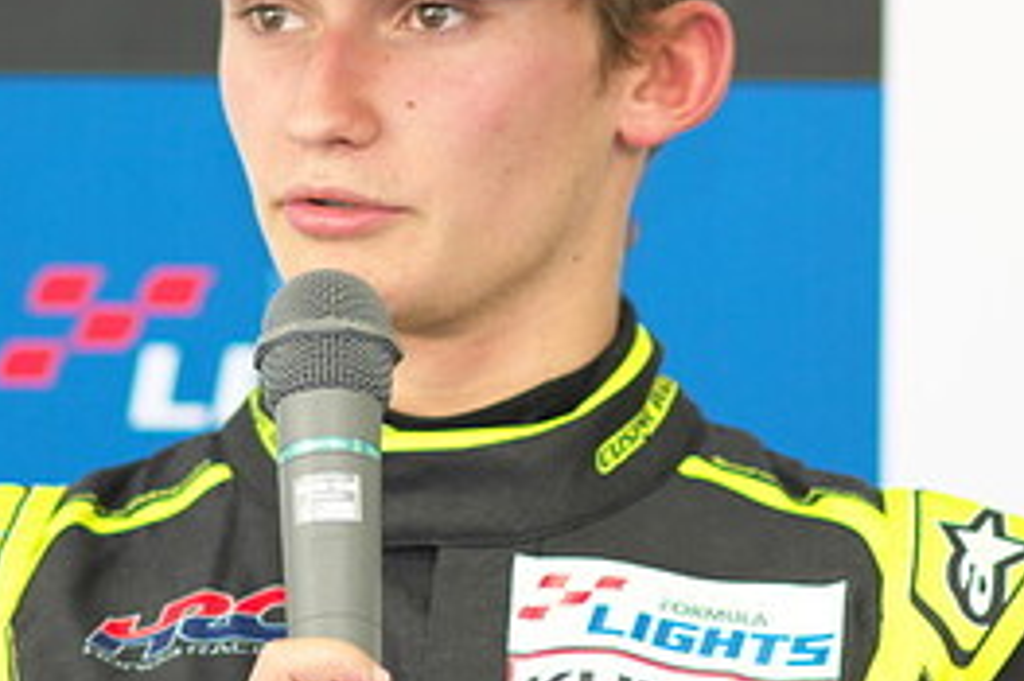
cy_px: 304
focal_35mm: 416
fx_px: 11826
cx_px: 471
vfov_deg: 3.3
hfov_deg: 5.0
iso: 320
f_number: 2
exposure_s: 1/200
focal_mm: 135
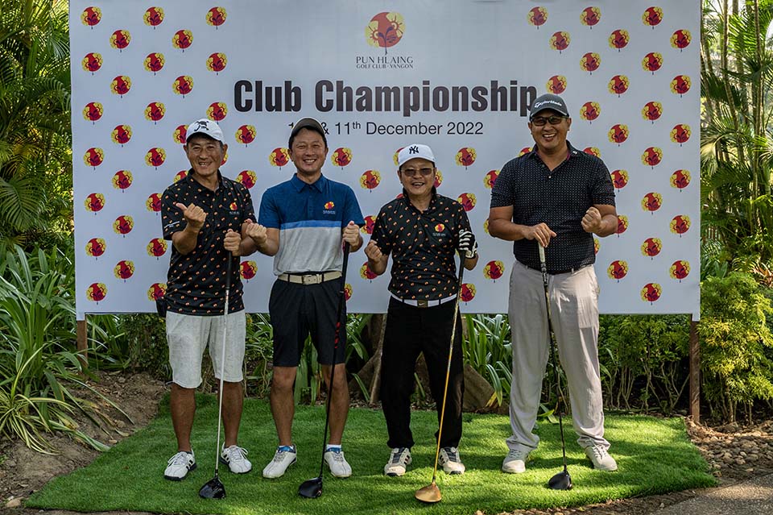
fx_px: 858
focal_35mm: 40
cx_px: 386
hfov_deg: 48.5
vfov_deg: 33.4
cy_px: 258
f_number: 8
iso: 720
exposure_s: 1/320
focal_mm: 40
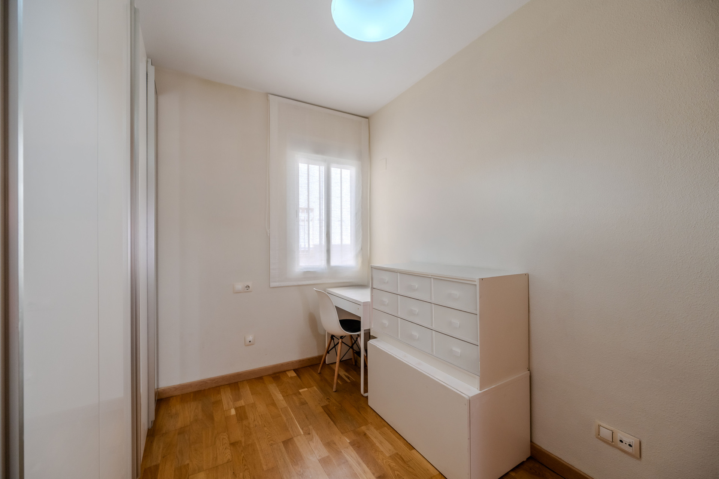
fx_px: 280
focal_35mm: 14
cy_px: 240
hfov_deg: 104.3
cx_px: 360
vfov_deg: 81.2
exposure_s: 1/640
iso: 640
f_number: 5.6
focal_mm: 14
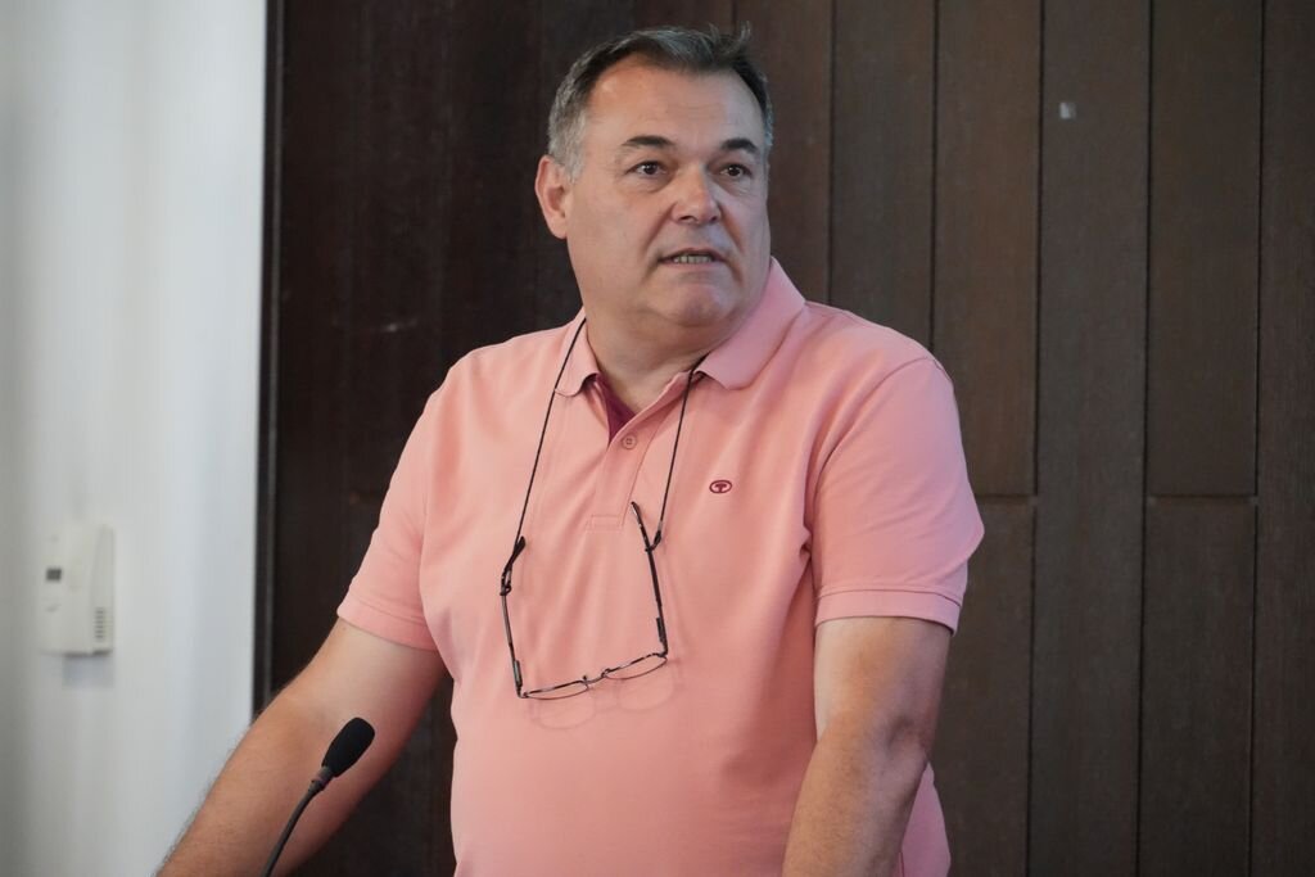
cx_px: 658
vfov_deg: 5.7
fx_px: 8767
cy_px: 438
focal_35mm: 240
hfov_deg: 8.6
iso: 12800
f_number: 8
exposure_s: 1/200
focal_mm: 240
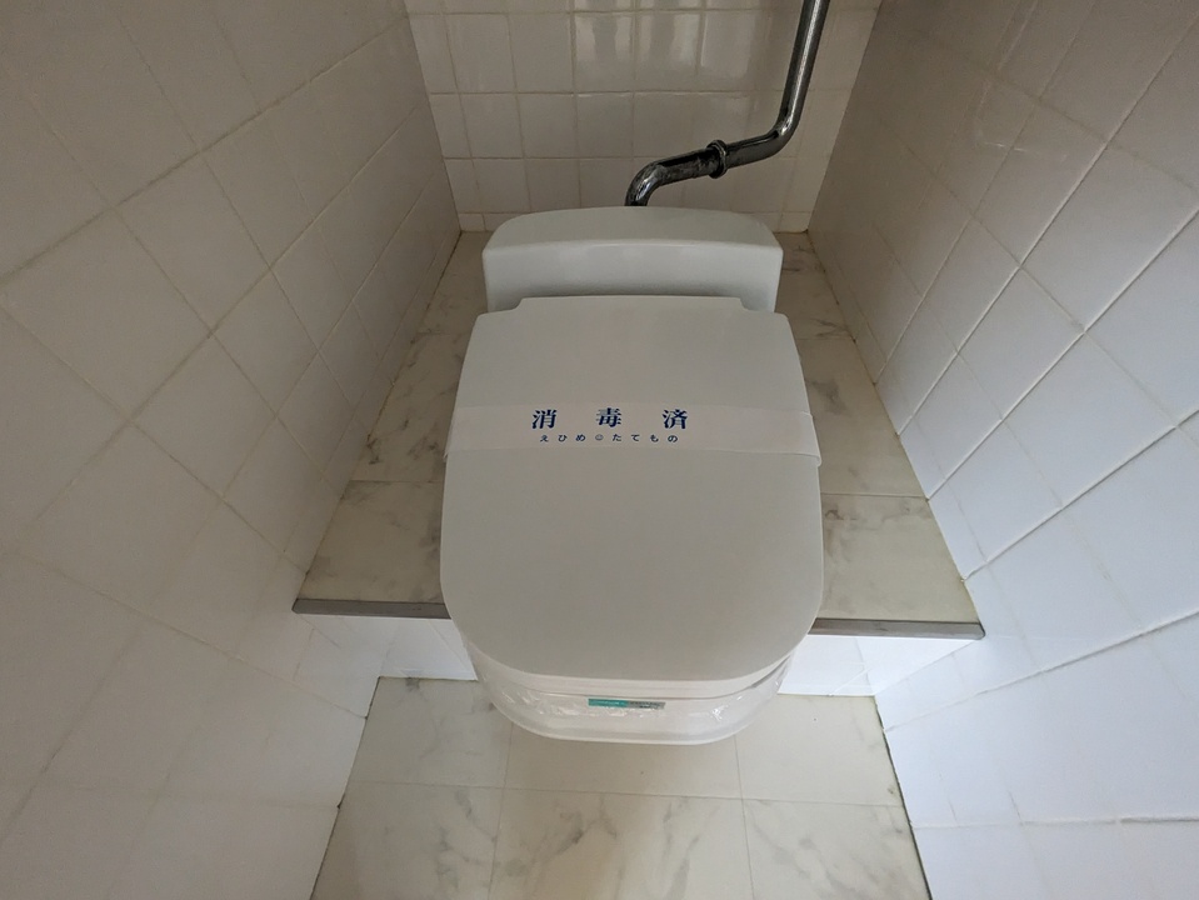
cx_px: 600
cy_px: 450
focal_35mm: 14
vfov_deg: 85.7
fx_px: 485
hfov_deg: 102.0
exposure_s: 1/120
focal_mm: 1.83
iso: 563
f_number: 2.2
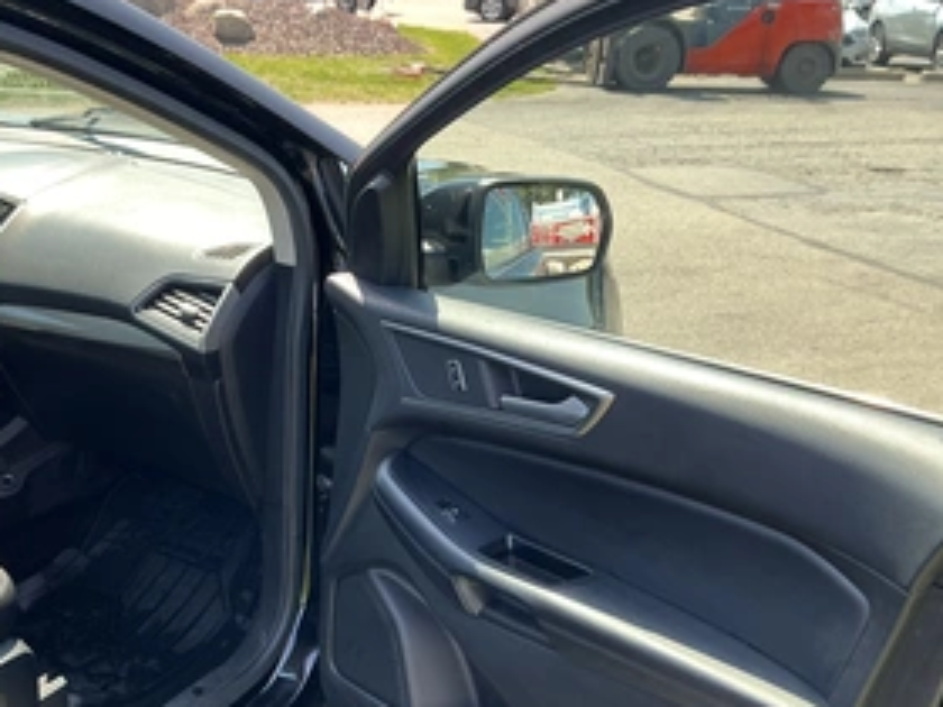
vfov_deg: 35.6
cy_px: 471
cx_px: 357
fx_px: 1090
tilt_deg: -21.8
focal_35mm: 40
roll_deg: -3.8
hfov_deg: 46.4
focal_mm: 3
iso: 20
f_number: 1.8
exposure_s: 1/171
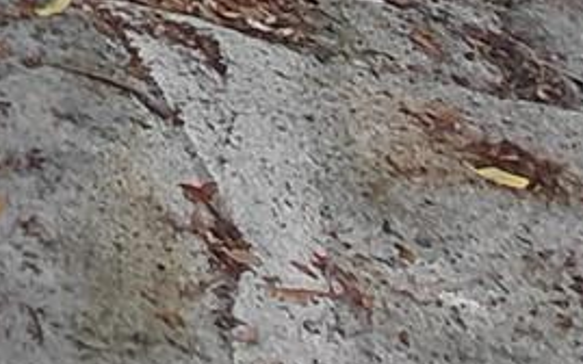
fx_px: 1604
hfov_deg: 15.3
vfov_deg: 9.0
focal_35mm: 101
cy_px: -888
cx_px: -668
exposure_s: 1/120
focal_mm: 1.64
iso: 40
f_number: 2.2
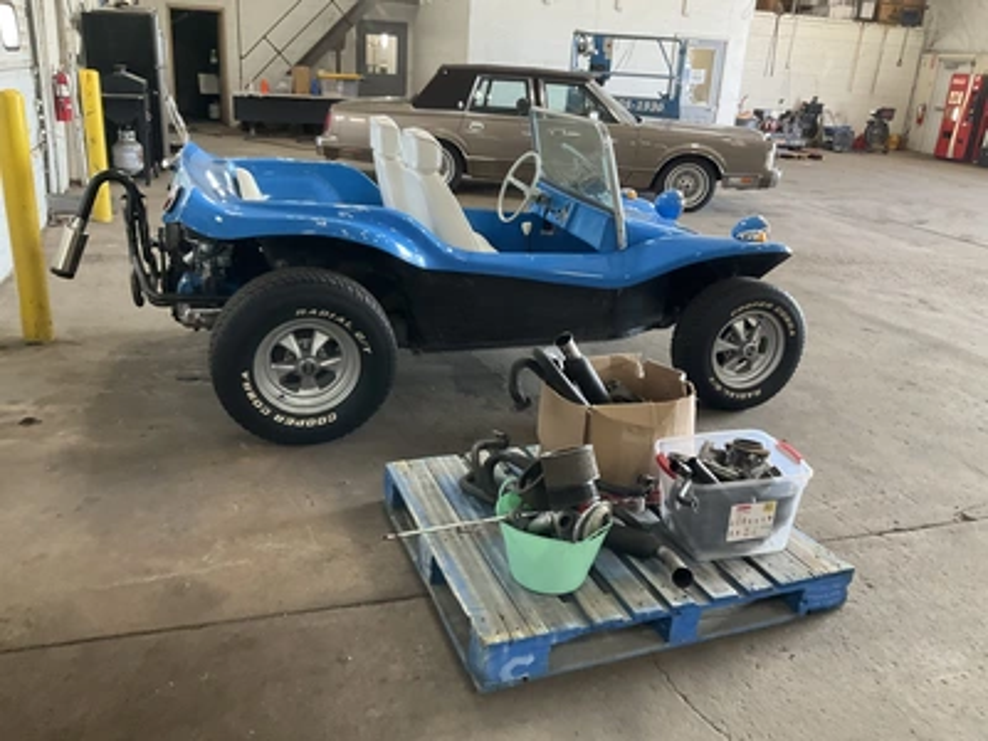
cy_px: 370
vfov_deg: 48.2
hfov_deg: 61.7
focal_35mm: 29
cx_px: 494
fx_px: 828
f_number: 1.8
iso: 160
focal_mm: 3
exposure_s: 1/60
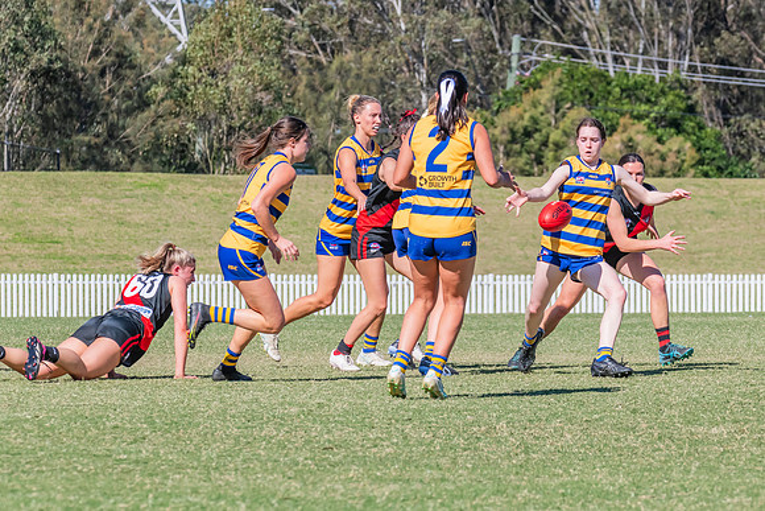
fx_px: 6574
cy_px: 226
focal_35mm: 309
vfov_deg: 4.4
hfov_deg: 6.7
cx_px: 528
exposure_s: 1/1250
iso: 800
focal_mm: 220
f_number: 11
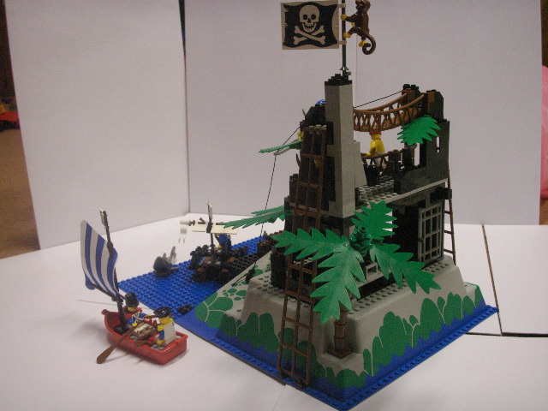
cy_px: 206
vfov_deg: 38.7
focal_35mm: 37
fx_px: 586
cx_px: 274
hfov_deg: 50.1
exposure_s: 1/30
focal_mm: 7.7
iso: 160
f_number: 3.5
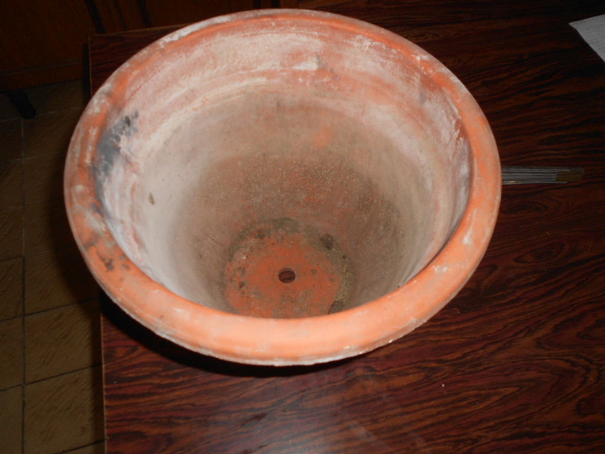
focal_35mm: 27
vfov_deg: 51.3
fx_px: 472
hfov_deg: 65.3
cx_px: 302
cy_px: 231
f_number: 3.2
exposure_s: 1/25
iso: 80
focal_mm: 4.6
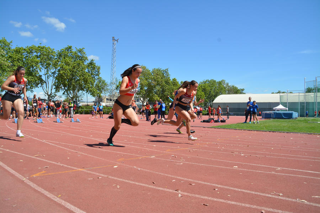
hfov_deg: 51.3
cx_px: 160
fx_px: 333
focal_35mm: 38
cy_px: 106
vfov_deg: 35.5
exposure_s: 1/1600
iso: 400
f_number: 6.3
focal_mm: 25
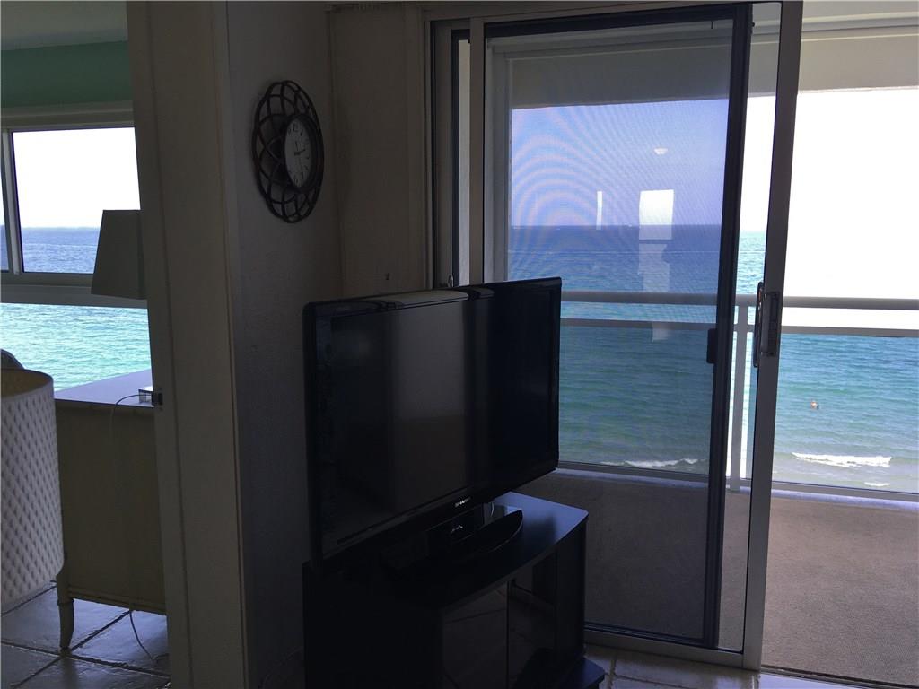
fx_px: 770
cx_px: 460
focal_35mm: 29
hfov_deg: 61.7
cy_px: 344
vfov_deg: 48.2
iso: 32
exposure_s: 1/120
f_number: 2.2
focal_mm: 4.15
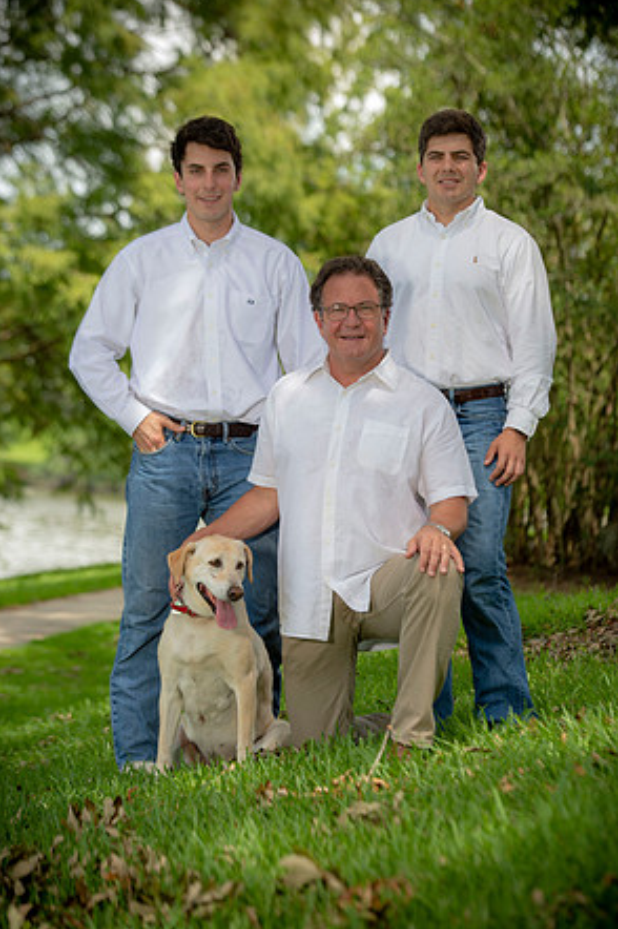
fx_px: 2940
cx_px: 308
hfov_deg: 12.0
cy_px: 460
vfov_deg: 18.0
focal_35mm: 114
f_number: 4.5
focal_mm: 112
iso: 100
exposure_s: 1/200
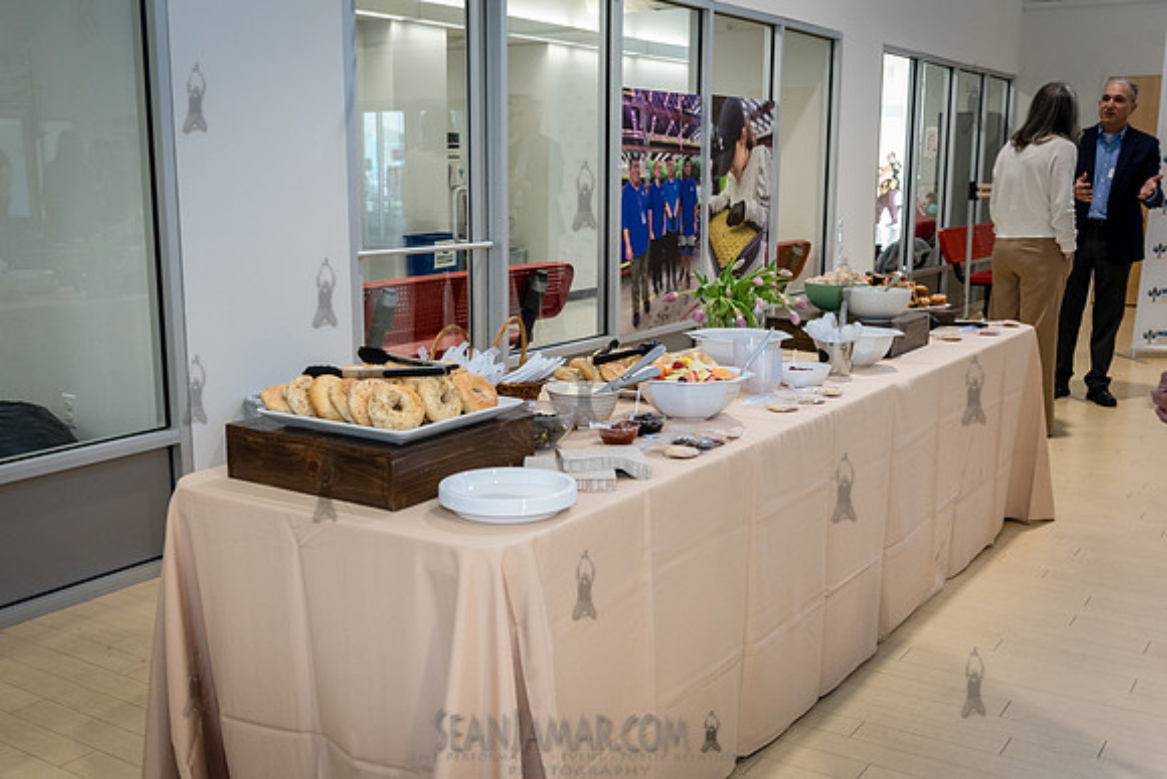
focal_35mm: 38
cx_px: 536
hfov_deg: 50.4
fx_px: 1239
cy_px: 414
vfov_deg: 34.9
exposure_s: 1/250
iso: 2500
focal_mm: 35
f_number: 4.5
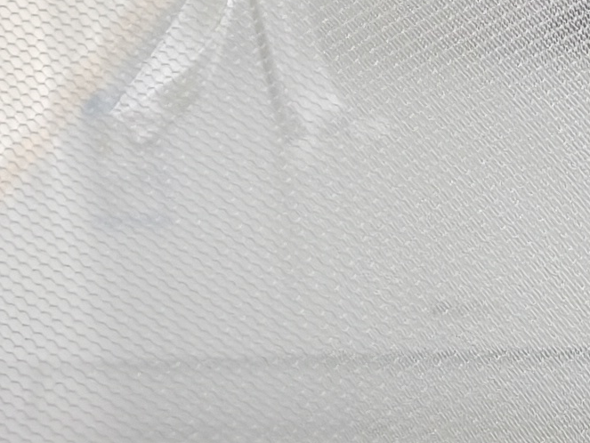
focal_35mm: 142
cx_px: -101
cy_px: -878
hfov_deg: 13.5
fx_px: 2422
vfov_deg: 8.7
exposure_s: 1/50
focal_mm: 5.6
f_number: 1.57
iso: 181
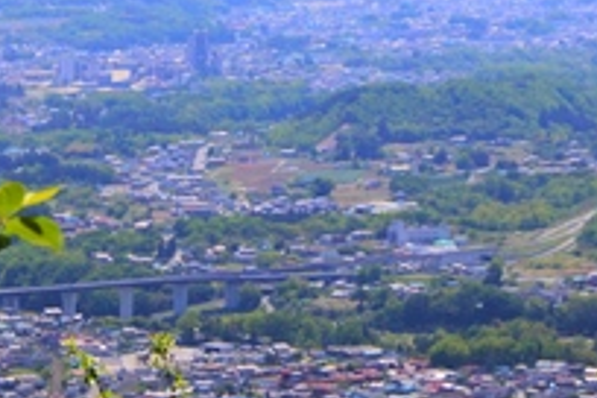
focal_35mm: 262
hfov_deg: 7.9
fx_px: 4344
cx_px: 237
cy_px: -152
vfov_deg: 5.2
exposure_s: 1/1250
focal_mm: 24.8
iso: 160
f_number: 5.3
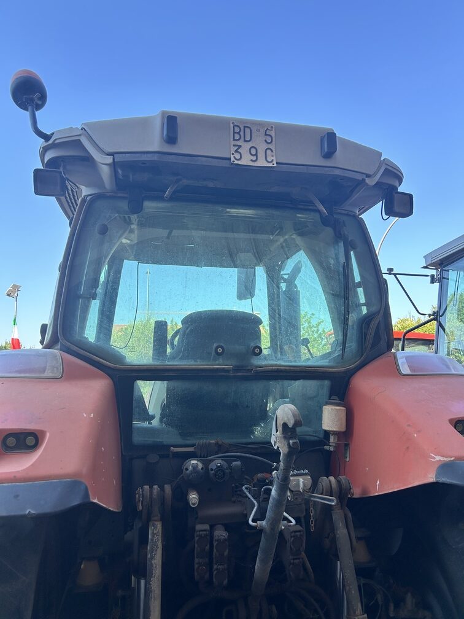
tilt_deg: +8.8
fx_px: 465
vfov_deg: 67.3
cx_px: 232
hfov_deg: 53.1
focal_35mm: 26
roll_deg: +0.2
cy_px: 310
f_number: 1.5
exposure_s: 1/718
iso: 50
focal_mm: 5.7
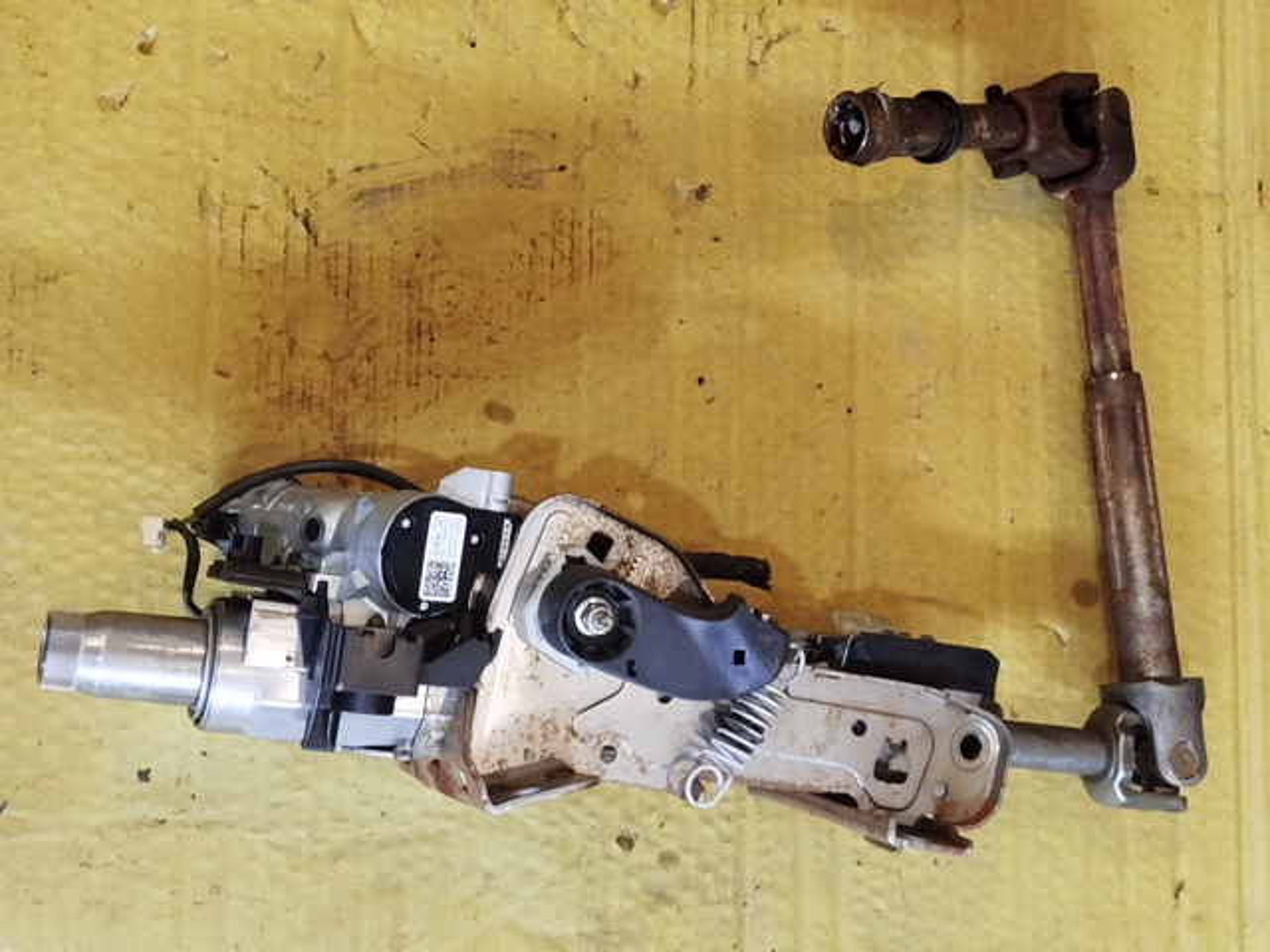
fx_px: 1761
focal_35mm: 48
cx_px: 635
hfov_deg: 39.7
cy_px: 476
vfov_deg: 30.3
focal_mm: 5.31
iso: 640
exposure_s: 1/33
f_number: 1.7
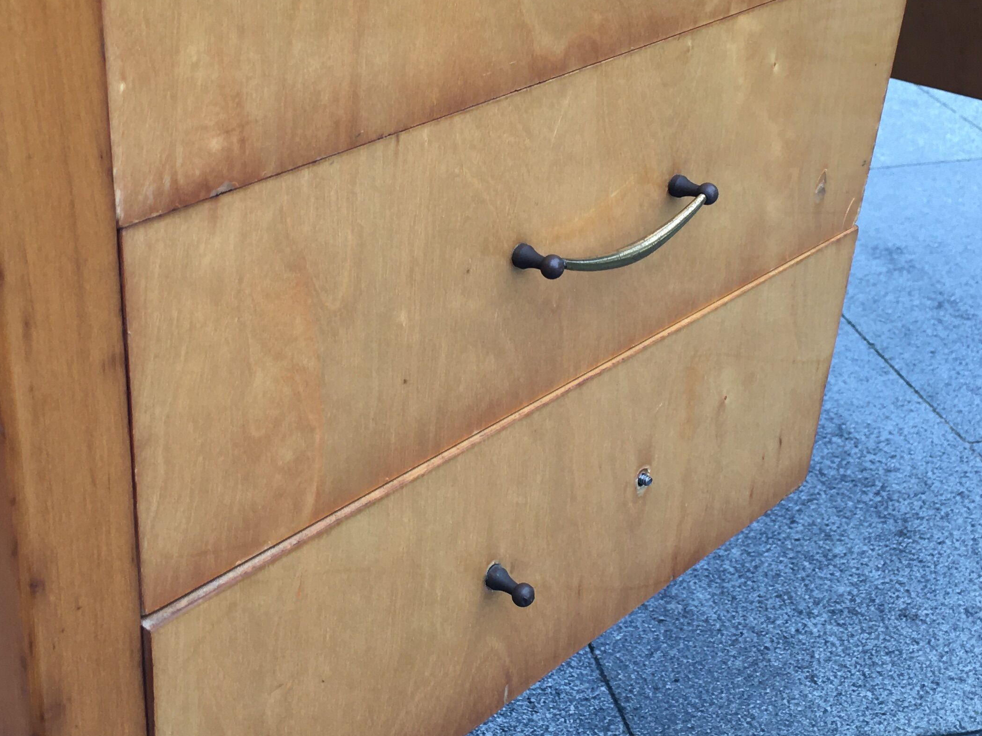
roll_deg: +0.2
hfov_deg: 34.3
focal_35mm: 56
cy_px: 201
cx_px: 450
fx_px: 1589
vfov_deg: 25.8
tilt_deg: -23.3
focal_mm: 4.15
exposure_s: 1/100
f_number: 2.2
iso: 40
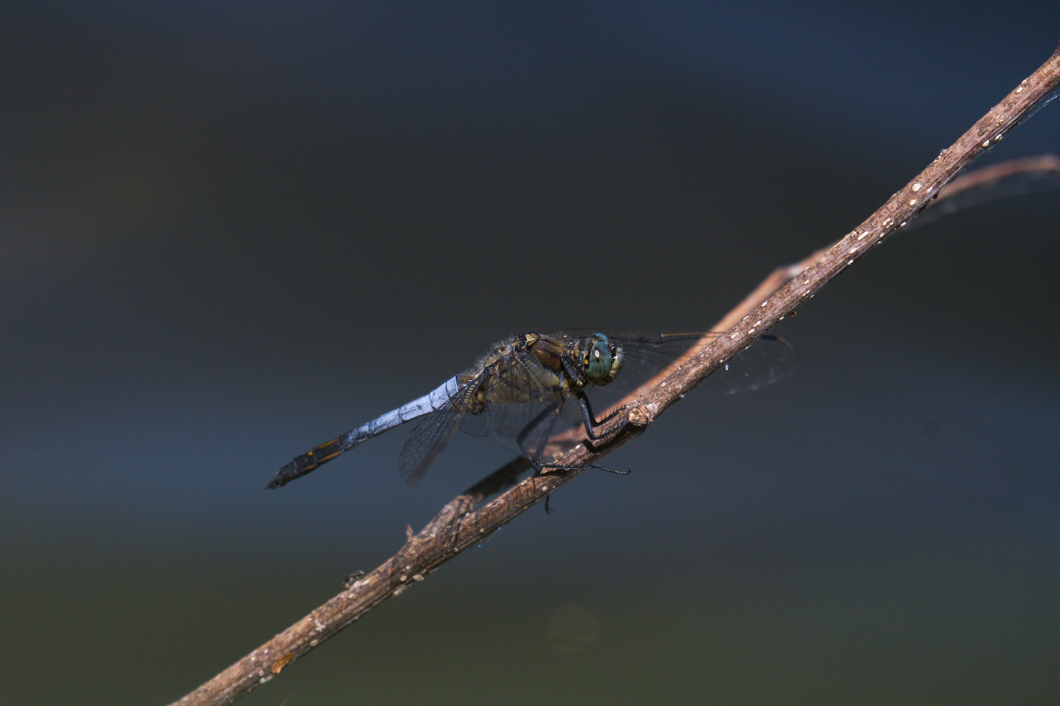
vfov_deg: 1.8
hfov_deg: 2.8
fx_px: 22072
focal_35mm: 750
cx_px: 530
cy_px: 353
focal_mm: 500
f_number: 5.6
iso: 1000
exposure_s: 1/4000
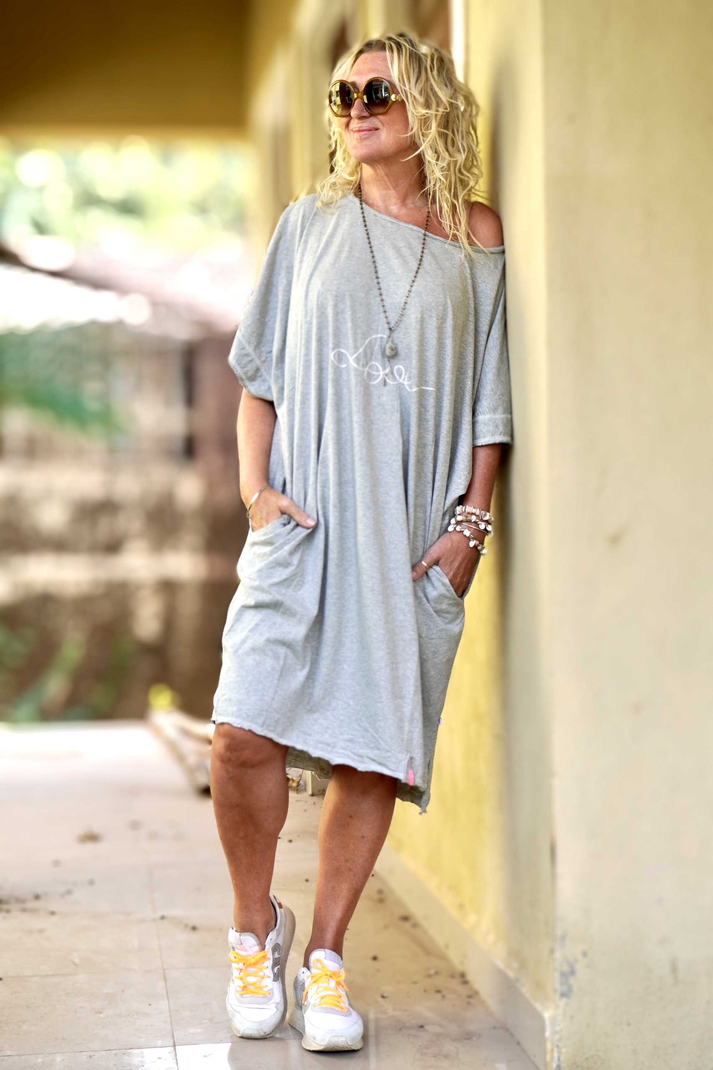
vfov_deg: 34.2
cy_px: 535
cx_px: 356
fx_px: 1738
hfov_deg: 23.2
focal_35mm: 58
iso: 200
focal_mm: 39
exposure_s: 1/160
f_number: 5.6
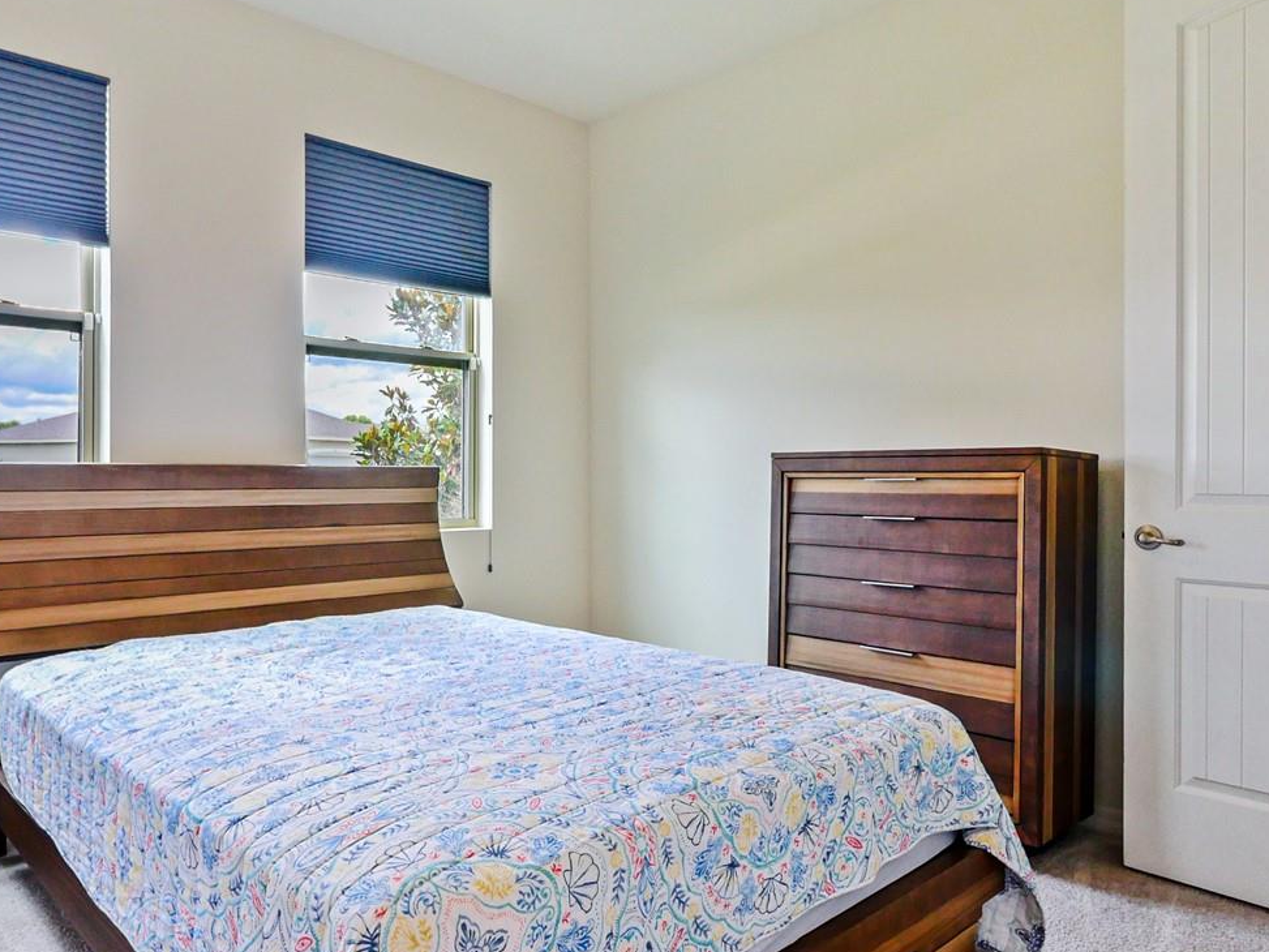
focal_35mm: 23
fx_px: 843
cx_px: 586
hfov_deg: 73.8
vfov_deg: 58.9
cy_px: 470
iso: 800
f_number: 4
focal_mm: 7
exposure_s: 1/60
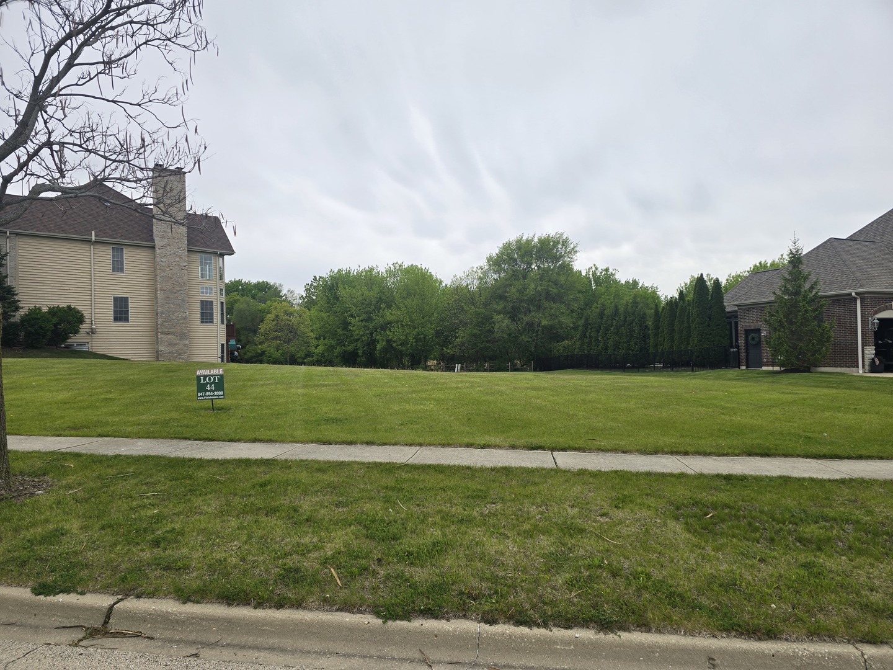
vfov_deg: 58.9
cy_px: 335
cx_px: 446
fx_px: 593
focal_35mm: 23
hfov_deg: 73.9
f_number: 1.7
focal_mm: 6.3
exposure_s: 1/260
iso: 12
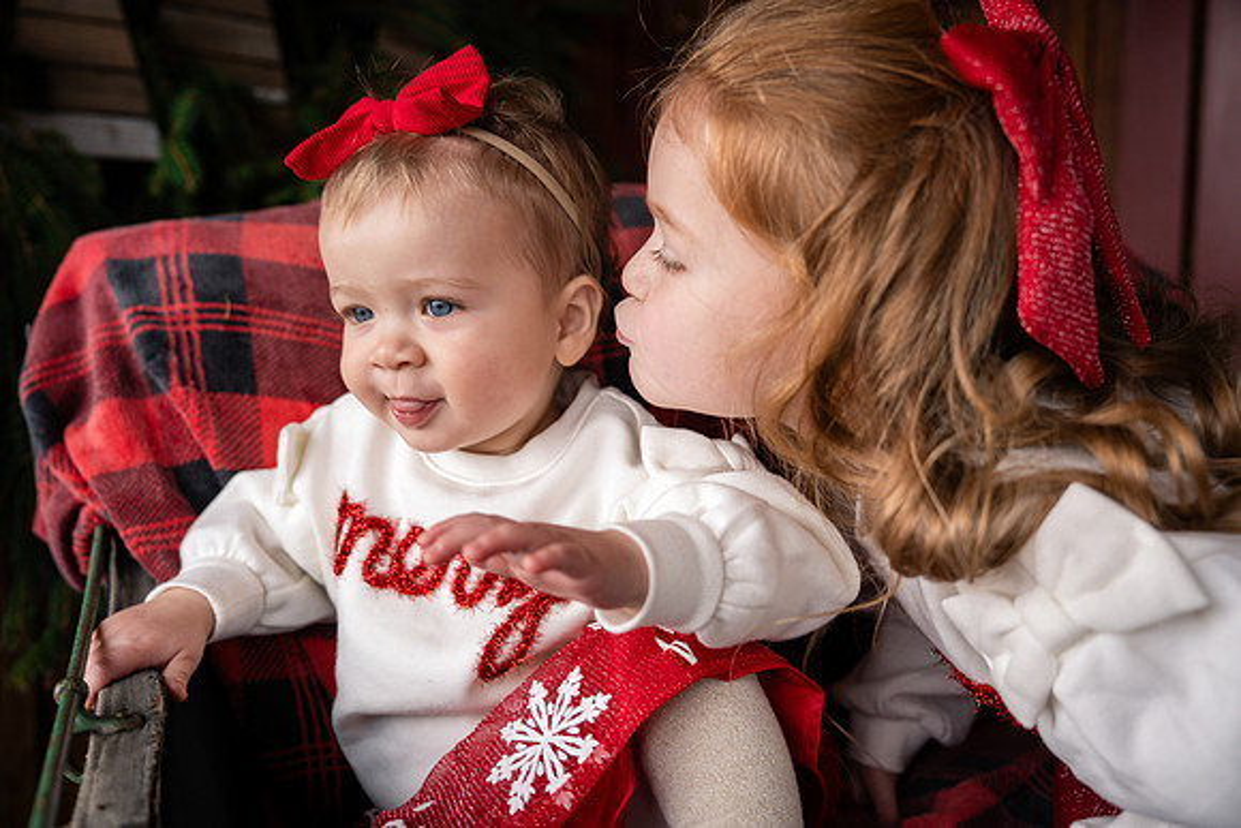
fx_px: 1103
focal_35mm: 32
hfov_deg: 58.7
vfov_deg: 41.1
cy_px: 414
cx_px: 620
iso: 320
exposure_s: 1/250
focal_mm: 32
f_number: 3.2
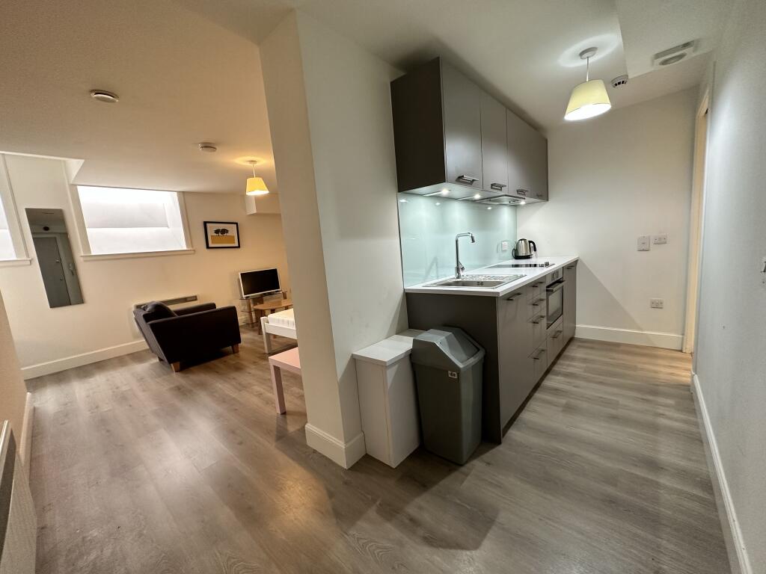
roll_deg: +4.5
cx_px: 383
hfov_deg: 102.1
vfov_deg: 85.7
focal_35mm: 14
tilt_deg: -8.0
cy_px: 287
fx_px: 310
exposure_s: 1/50
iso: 160
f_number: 2.2
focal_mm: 2.22
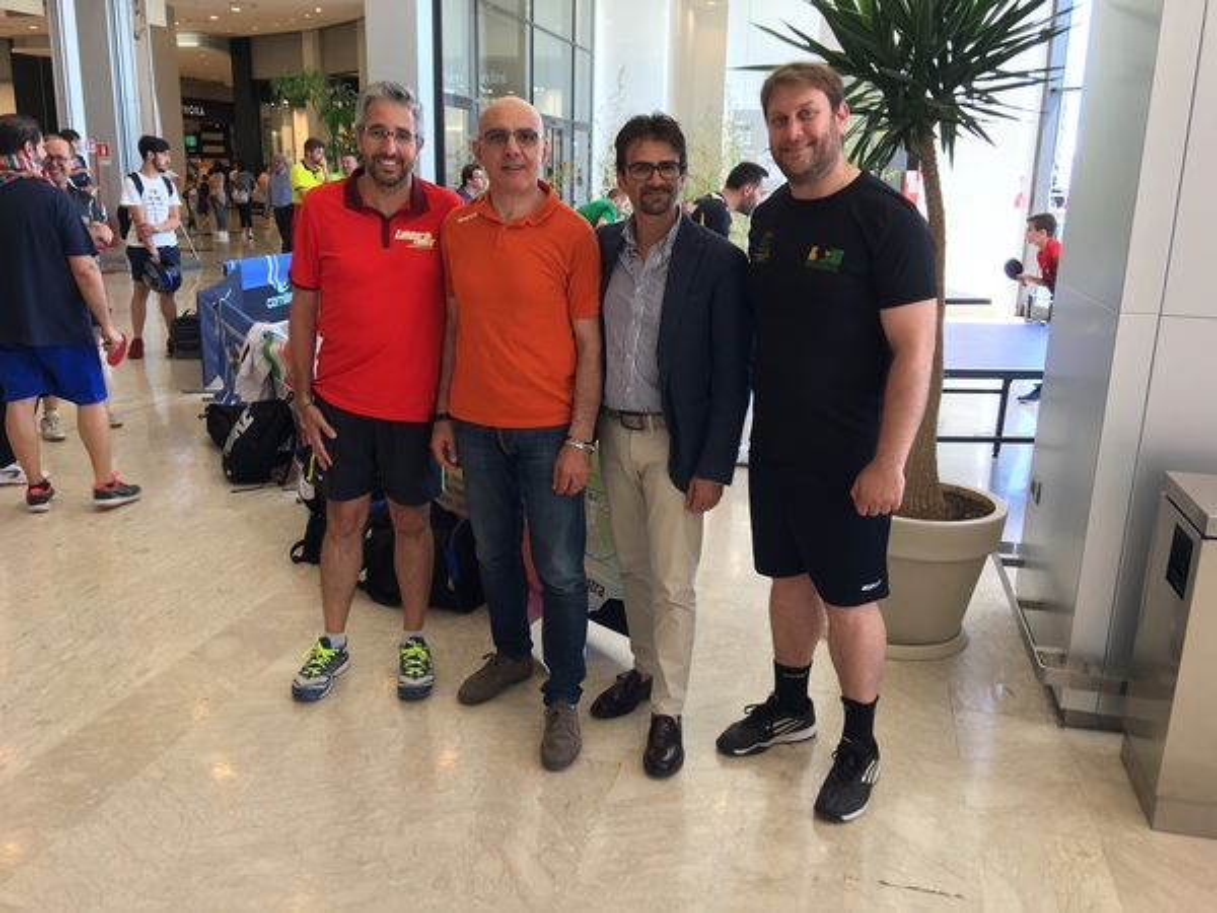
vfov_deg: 48.2
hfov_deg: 61.7
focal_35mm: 29
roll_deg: -1.9
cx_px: 608
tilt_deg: -14.2
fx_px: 1020
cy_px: 456
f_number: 2.2
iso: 25
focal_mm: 4.15
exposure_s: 1/50
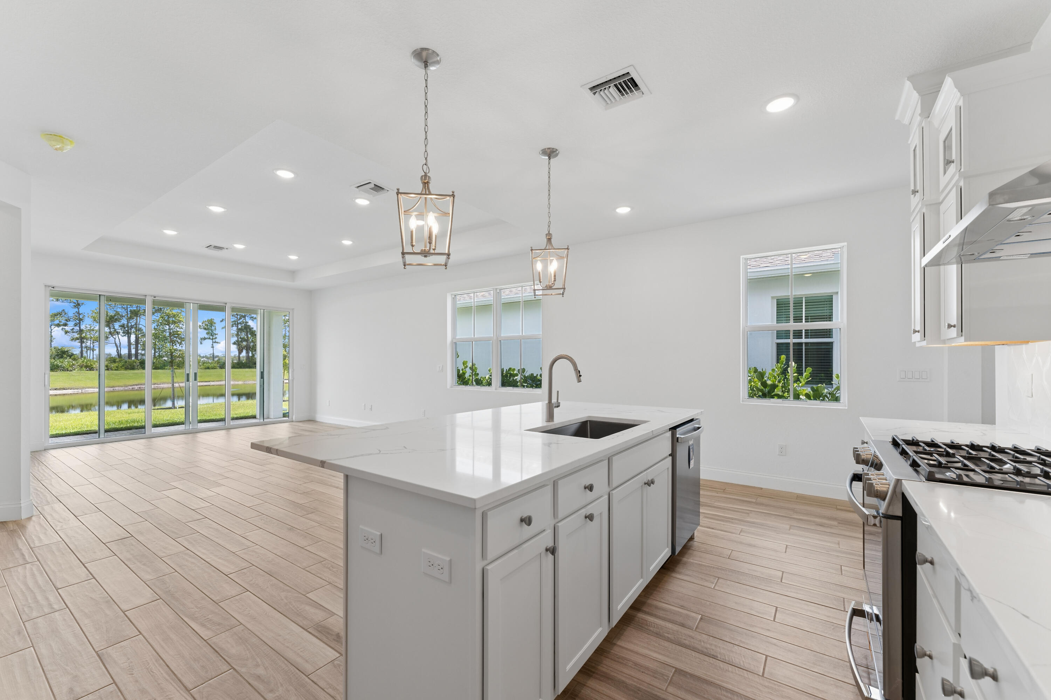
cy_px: 350
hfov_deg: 104.3
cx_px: 526
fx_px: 409
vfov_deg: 81.2
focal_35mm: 14
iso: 200
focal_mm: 14
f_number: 8
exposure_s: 1/13
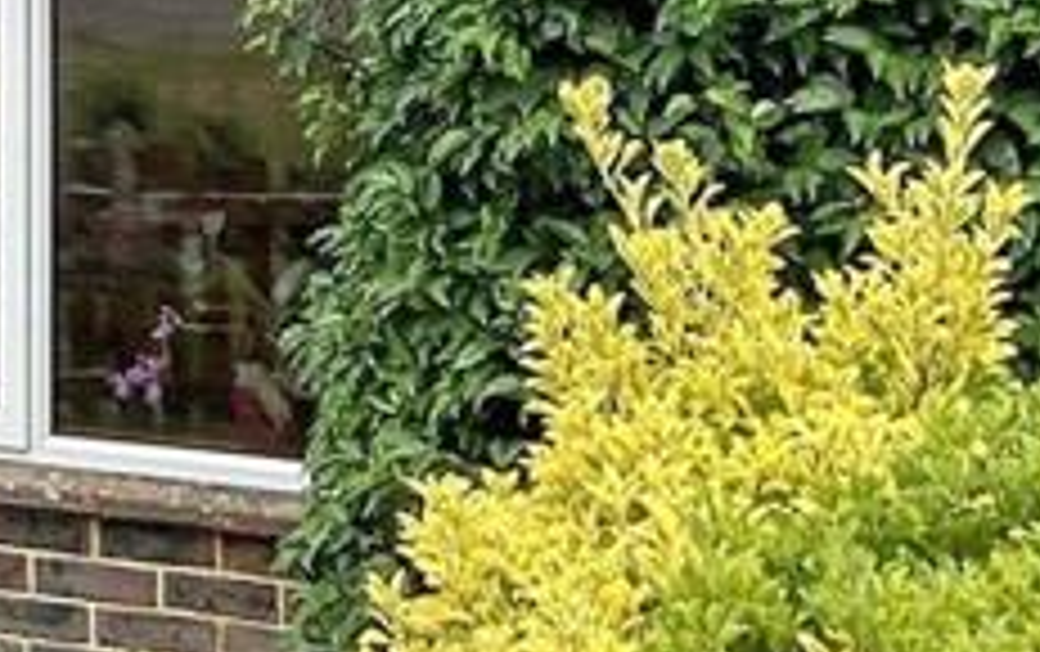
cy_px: -809
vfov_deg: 8.9
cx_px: -635
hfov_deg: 14.1
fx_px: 3859
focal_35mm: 136
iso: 16
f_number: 1.8
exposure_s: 1/560
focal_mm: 3
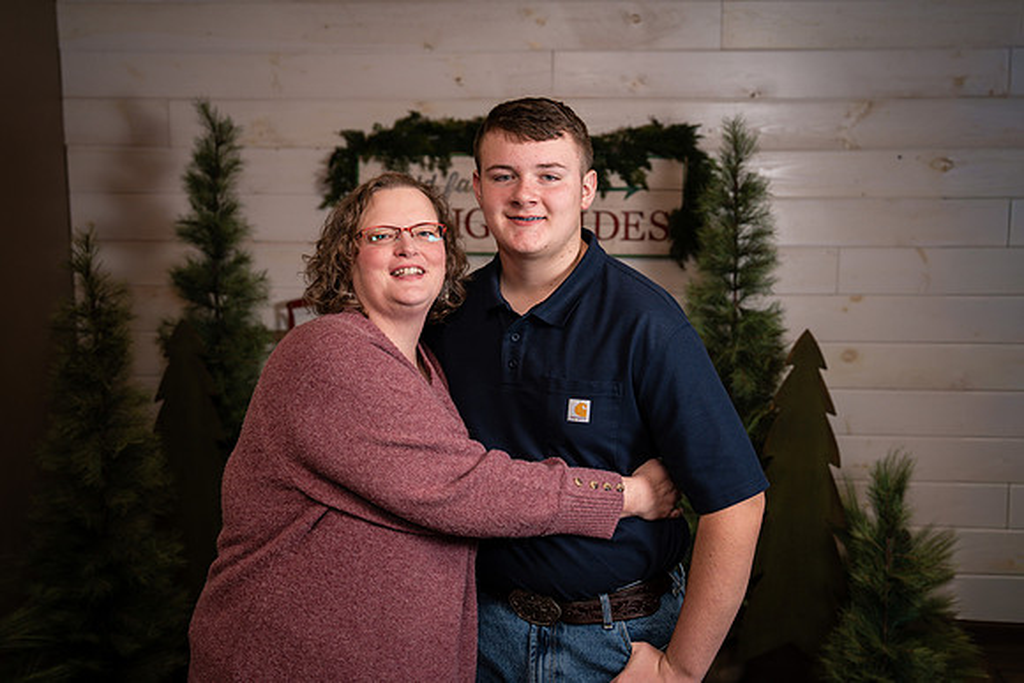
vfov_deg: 37.0
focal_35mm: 36
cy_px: 313
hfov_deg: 53.2
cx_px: 527
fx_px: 1021
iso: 250
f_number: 2.8
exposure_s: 1/250
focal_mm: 33
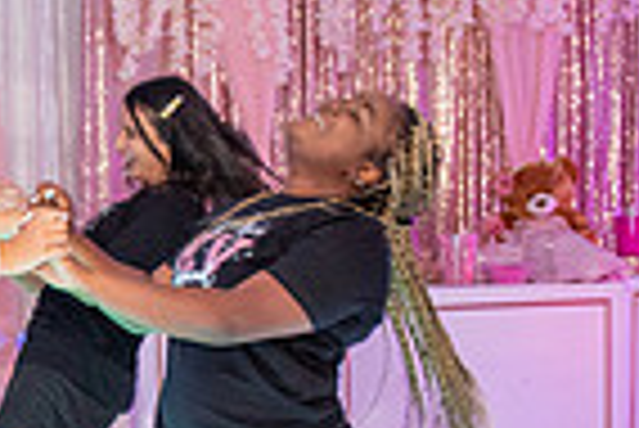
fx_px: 2328
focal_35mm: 131
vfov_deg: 10.4
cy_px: 385
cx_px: -284
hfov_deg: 14.7
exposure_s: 1/60
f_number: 4
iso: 1250
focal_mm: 32
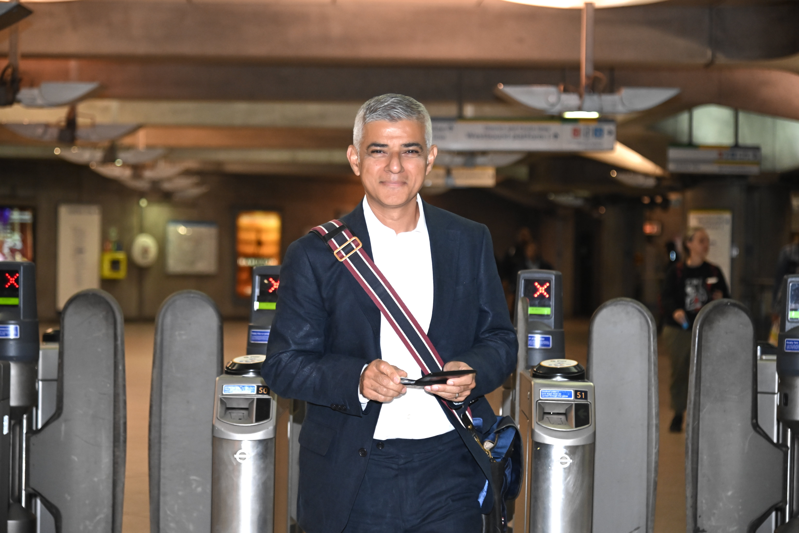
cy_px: 266
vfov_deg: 16.7
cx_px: 400
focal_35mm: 82
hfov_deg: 24.8
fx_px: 1820
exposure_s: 1/200
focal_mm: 82
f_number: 4
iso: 9000
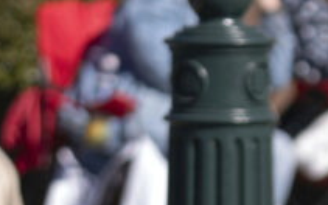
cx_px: 322
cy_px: 395
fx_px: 3326
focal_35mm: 372
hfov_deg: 5.6
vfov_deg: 3.5
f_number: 2.8
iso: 80
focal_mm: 70
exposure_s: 1/1600
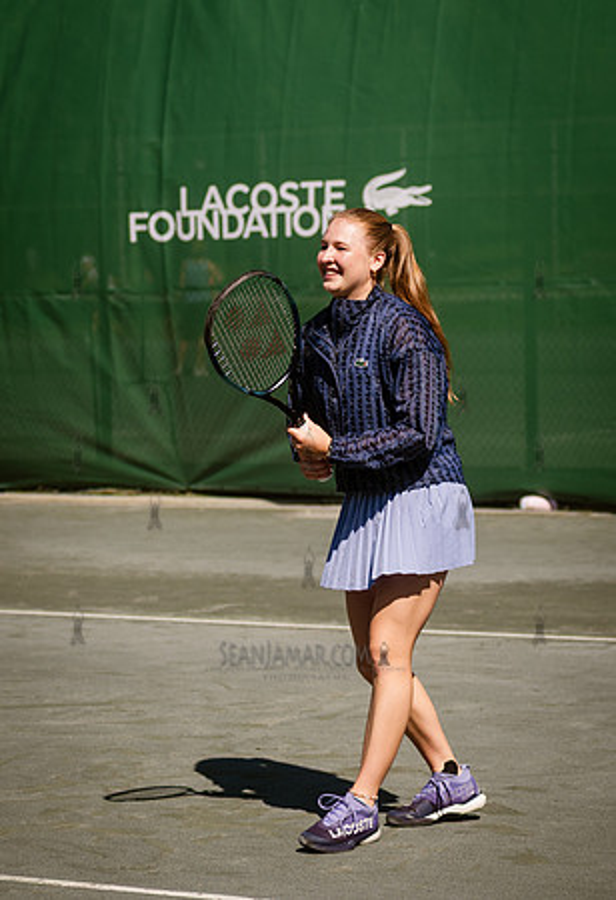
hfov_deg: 10.6
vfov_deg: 15.5
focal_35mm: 132
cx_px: 279
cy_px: 403
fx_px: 3315
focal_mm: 80
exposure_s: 1/2500
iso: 200
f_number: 4
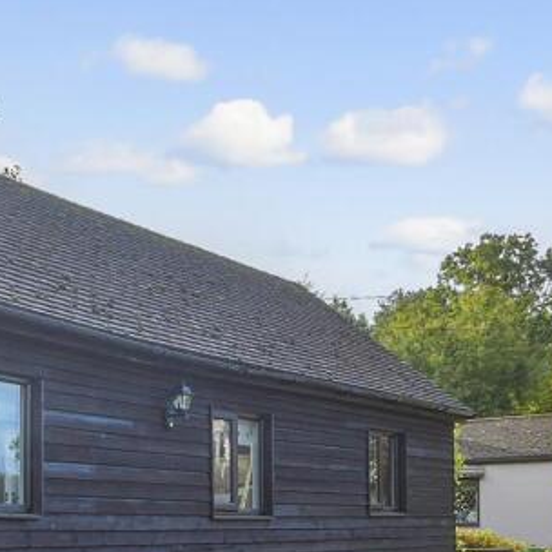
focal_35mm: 43
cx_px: 20
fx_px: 776
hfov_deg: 35.9
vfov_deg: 38.2
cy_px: 409
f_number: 8
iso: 250
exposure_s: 1/200
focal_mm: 10
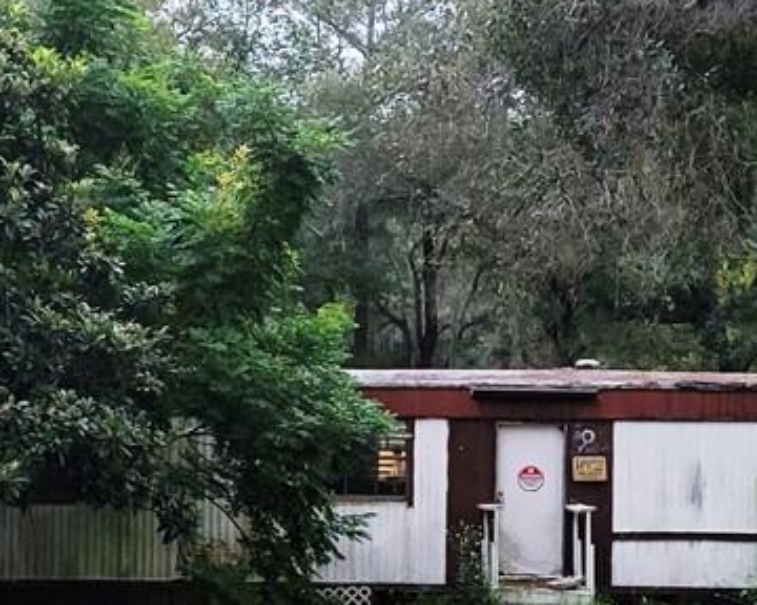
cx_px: 187
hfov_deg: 18.3
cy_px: 391
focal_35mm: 104
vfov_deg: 14.8
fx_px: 2330
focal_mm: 6.7
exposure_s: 1/60
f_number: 1.8
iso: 100
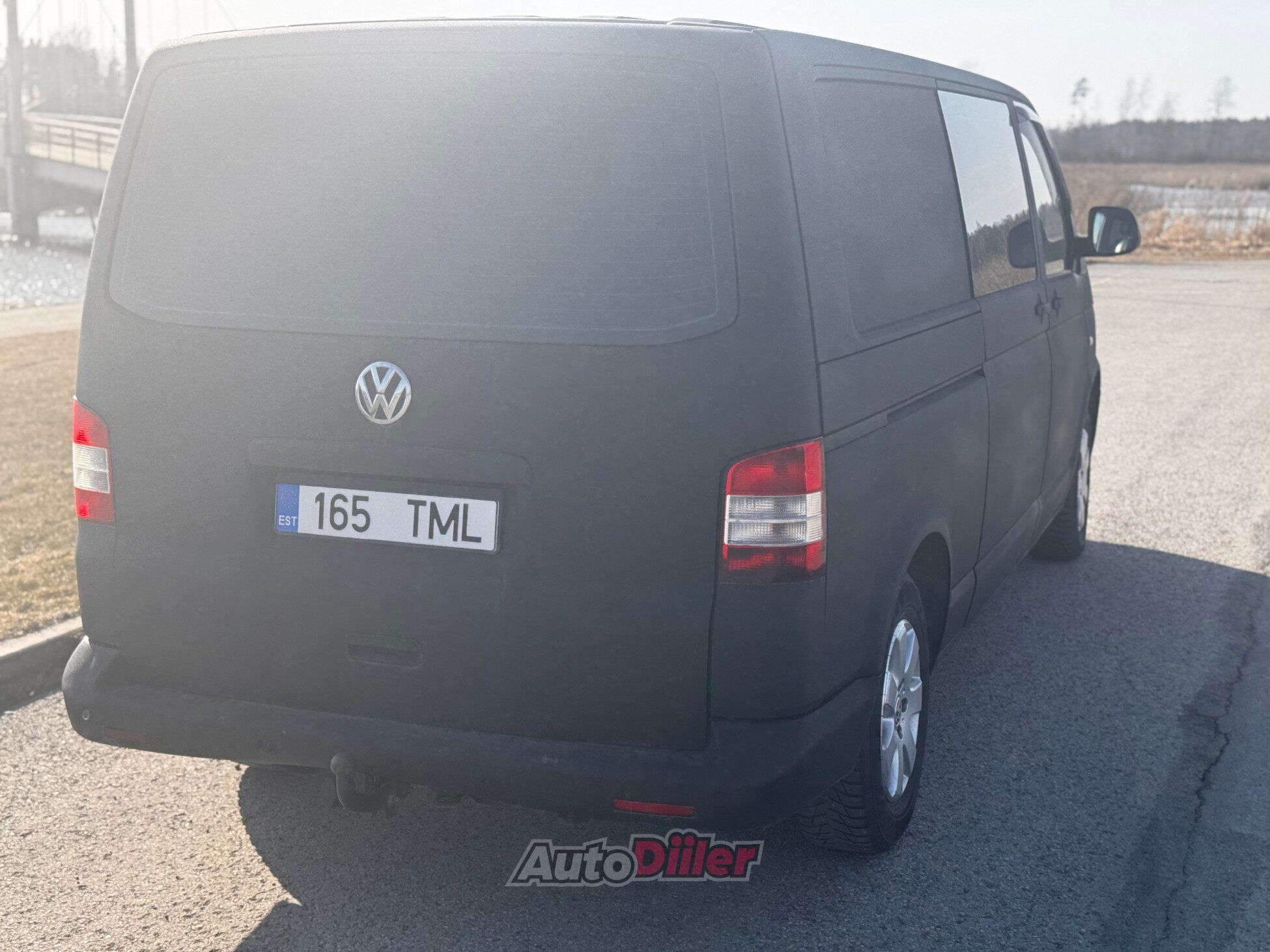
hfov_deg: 39.7
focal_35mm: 48
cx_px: 635
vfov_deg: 30.3
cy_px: 476
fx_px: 1761
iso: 64
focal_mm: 6.76
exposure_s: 1/1923
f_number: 1.78
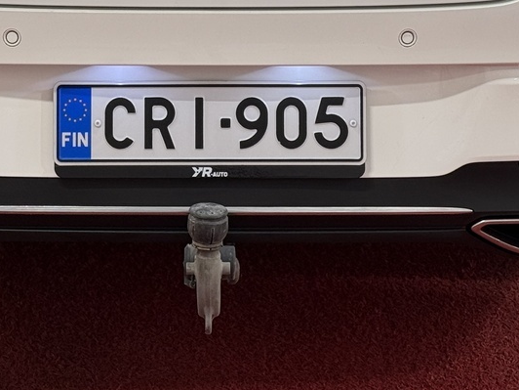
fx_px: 1949
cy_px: -75
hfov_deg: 15.2
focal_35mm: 130
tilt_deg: -12.8
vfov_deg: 11.2
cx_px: 210
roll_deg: +0.0
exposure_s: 1/121
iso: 64
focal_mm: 6.76
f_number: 1.78
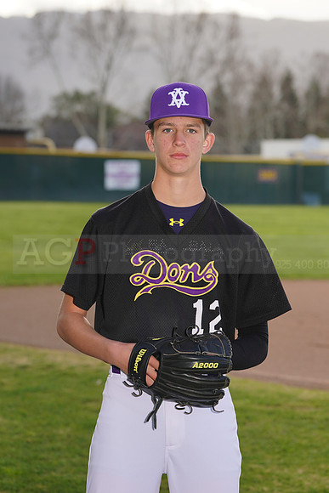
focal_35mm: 154
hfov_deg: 8.9
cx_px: 164
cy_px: 246
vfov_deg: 13.3
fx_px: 2110
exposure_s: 1/200
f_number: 7.1
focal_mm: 154
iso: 100
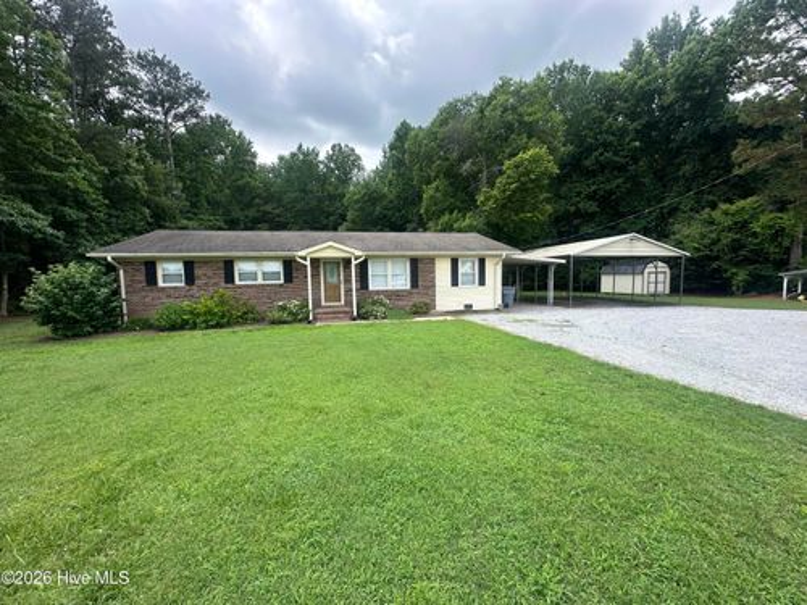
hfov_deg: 102.1
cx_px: 404
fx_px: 326
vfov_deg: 85.7
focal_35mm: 14
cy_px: 302
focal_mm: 2.22
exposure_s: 1/690
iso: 40
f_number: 2.2
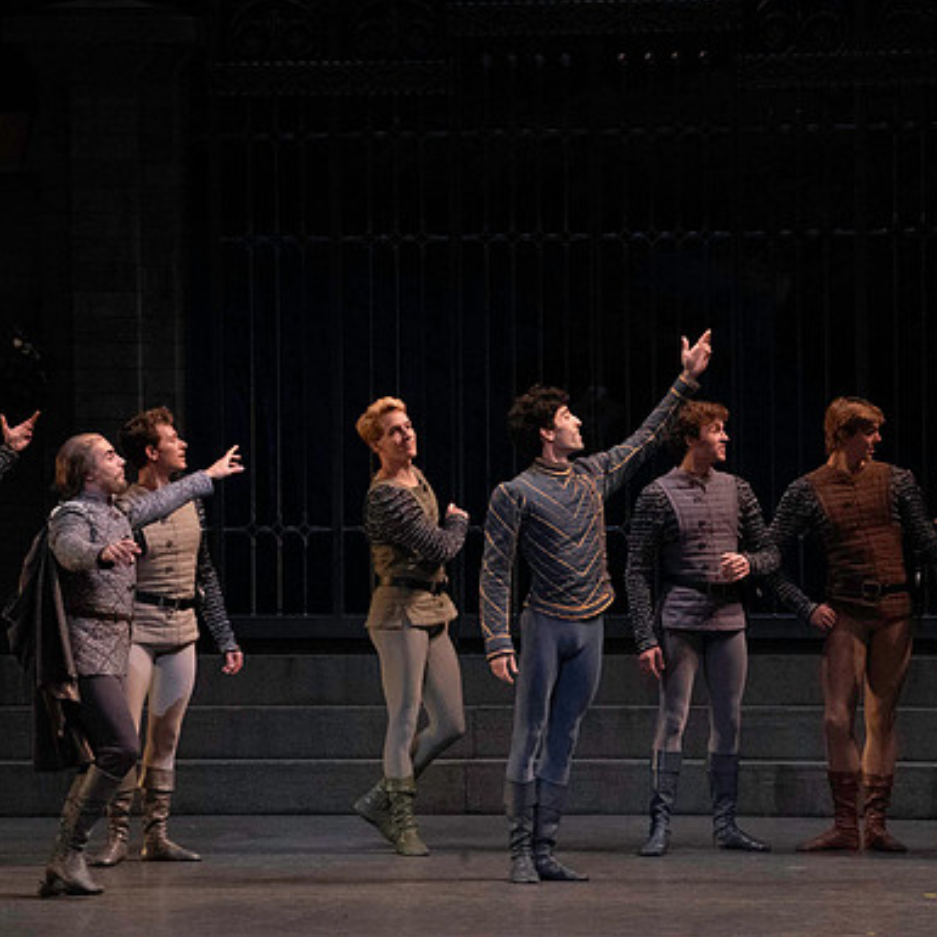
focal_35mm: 232
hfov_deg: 7.5
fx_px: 7105
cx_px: 431
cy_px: 468
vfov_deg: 7.5
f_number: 13
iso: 16000
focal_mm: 181
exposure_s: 1/400
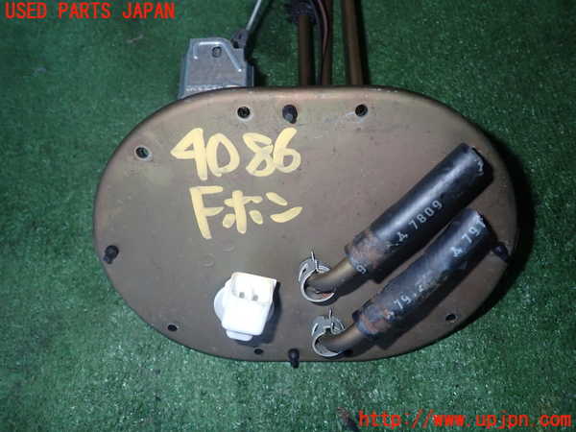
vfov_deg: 46.8
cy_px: 216
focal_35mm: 30
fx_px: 499
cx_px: 288
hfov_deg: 60.0
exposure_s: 1/30
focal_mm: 5.4
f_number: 6.3
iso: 200
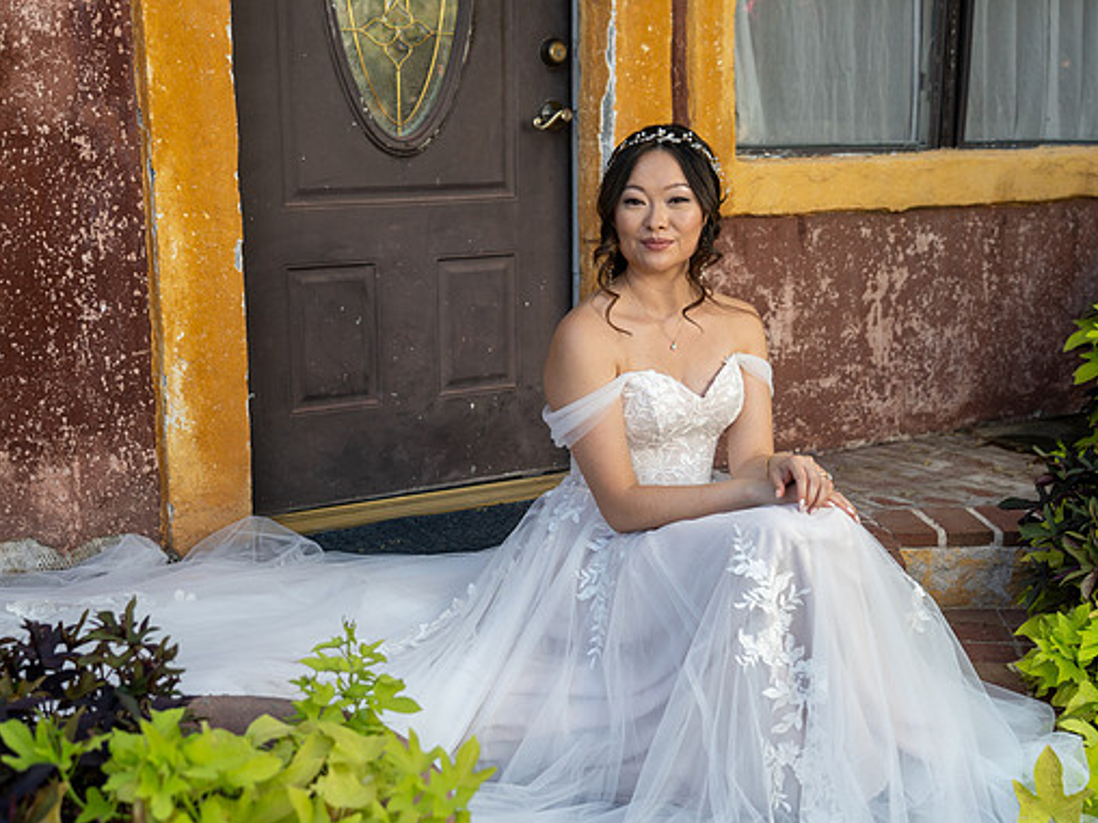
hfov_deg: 42.0
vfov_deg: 32.2
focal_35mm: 45
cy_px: 414
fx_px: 1427
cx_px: 484
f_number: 4
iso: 125
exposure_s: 1/200
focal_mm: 41
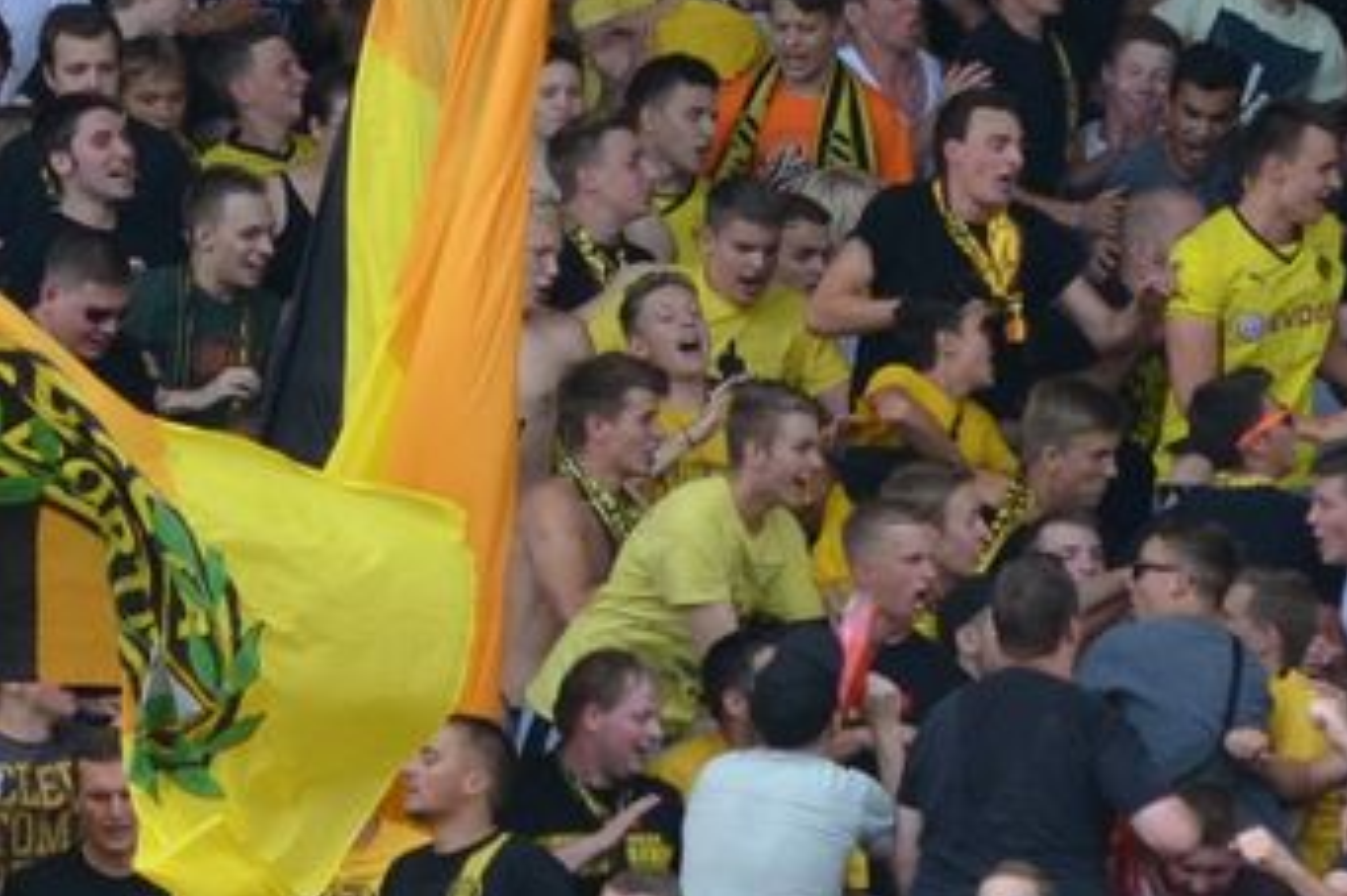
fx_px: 13606
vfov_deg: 3.8
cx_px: 1122
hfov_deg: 5.7
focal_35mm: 364
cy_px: 470
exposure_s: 1/1000
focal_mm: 145
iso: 400
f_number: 4.5
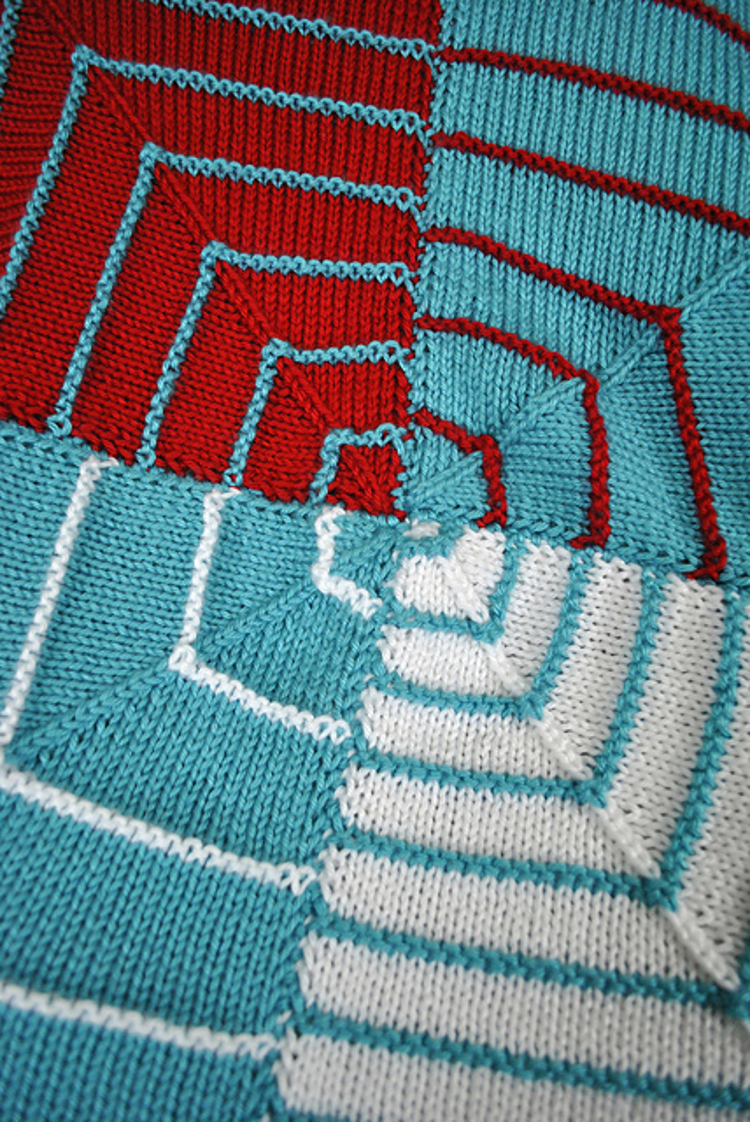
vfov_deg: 67.3
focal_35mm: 27
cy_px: 561
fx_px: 842
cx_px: 375
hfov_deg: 48.0
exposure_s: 1/30
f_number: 3.5
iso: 900
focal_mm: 18
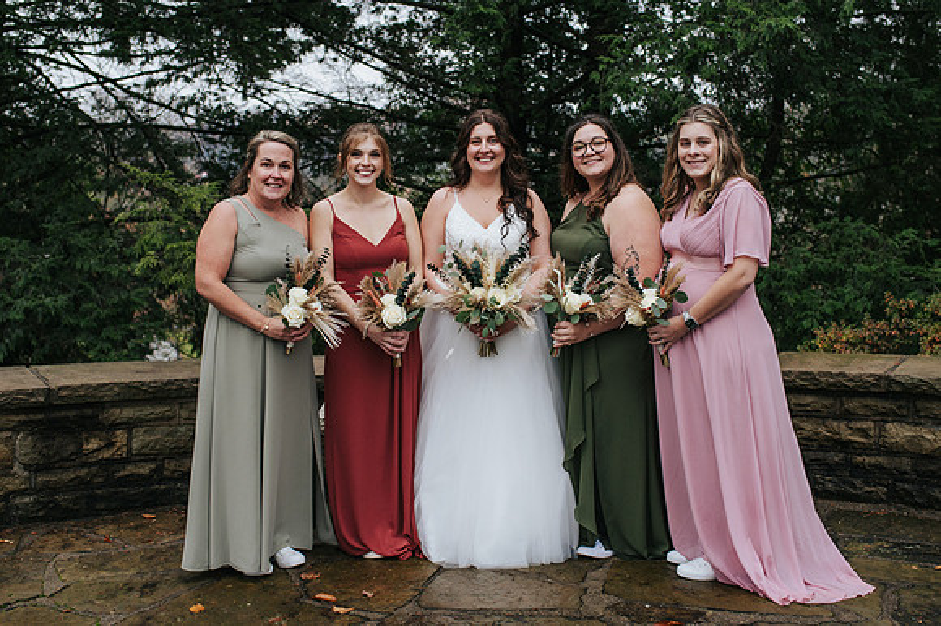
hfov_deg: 46.1
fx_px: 1106
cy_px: 288
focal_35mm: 42
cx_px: 459
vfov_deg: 31.6
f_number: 3.2
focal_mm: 35
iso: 800
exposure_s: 1/400
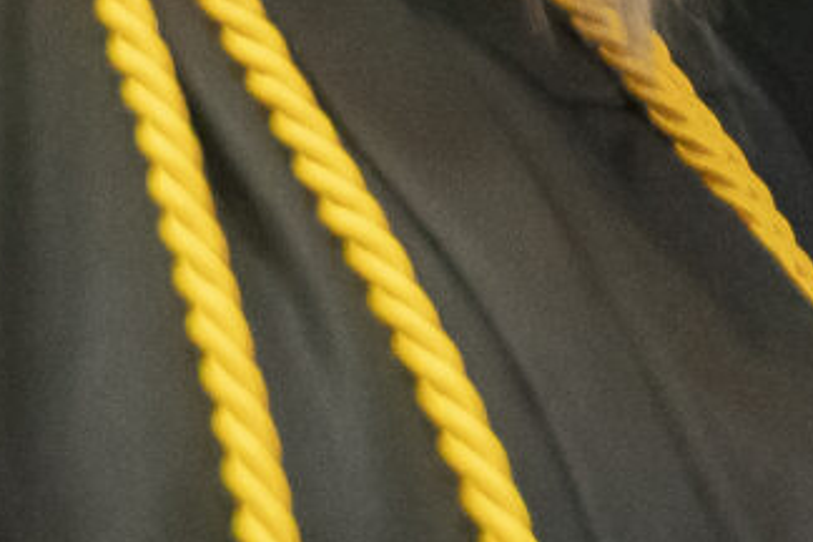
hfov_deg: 6.9
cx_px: 828
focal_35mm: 296
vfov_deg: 4.4
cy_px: -1221
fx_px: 6683
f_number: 3
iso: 4500
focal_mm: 25
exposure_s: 1/60
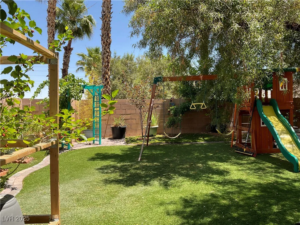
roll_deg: +0.9
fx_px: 251
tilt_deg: -1.1
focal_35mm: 29
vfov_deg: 48.2
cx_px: 150
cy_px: 112
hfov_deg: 61.7
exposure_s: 1/683
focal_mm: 3
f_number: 1.8
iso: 16
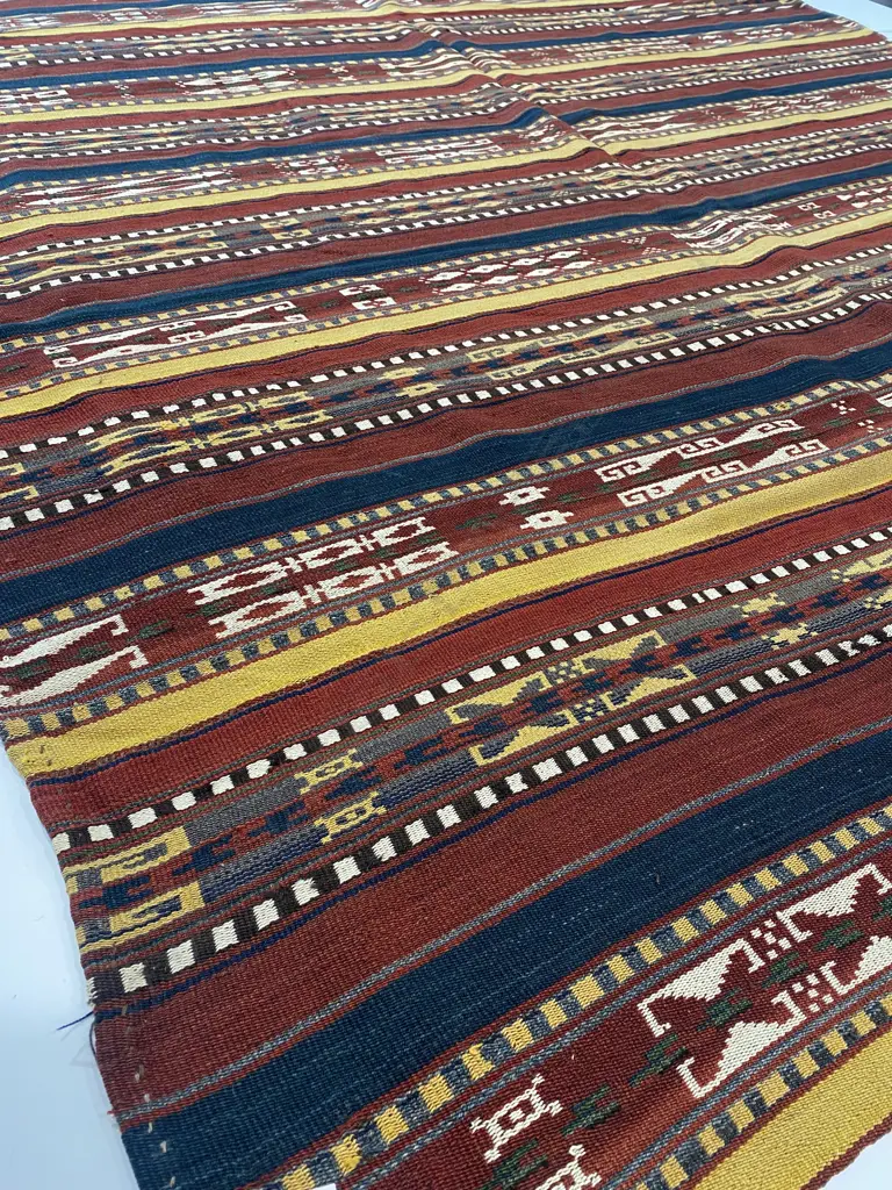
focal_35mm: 26
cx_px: 446
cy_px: 595
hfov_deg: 53.1
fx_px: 893
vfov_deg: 67.3
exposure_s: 1/50
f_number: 1.8
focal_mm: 4.25
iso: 125
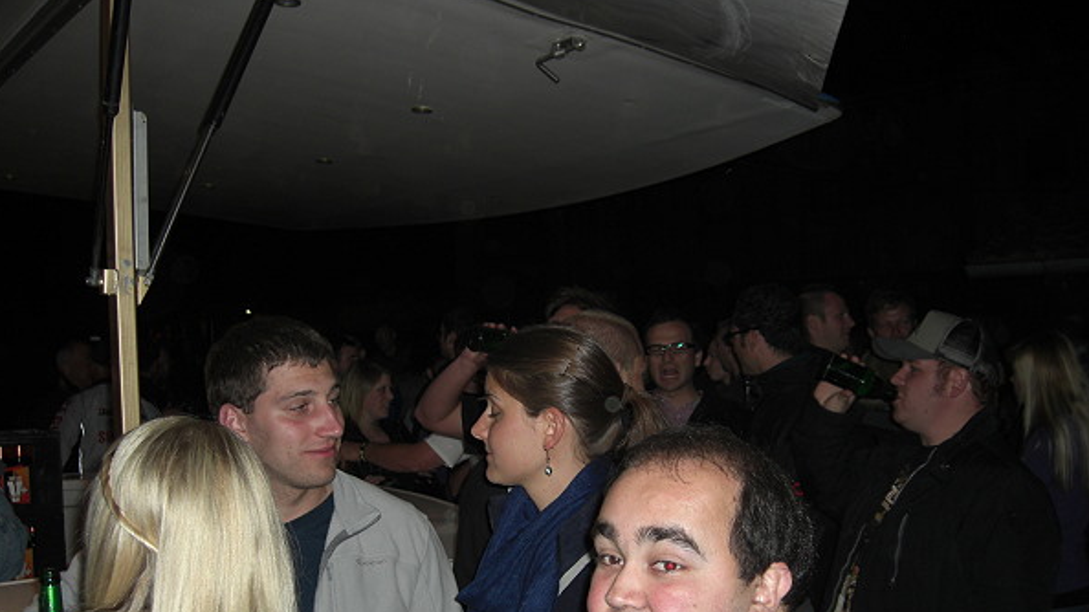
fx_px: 1213
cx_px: 541
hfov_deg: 48.4
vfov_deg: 28.2
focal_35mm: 42
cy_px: 405
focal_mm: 7.9
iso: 100
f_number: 2.8
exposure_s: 1/60
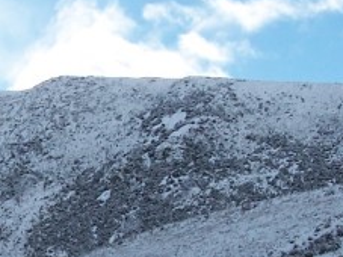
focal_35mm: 134
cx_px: 71
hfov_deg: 14.6
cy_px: 201
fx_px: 1327
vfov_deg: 11.0
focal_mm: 6.3
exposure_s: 1/750
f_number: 4
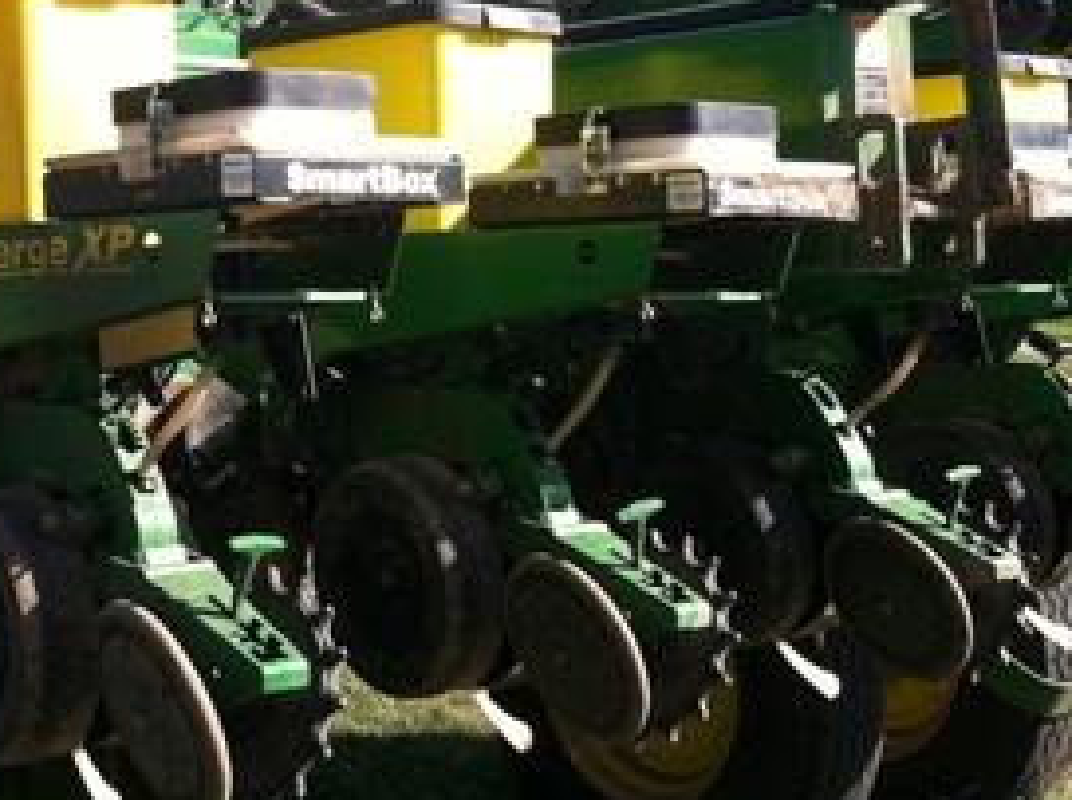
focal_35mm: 70
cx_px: 256
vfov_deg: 20.8
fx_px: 2164
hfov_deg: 27.4
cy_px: 185
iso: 80
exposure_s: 1/526
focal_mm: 3.85
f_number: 2.8
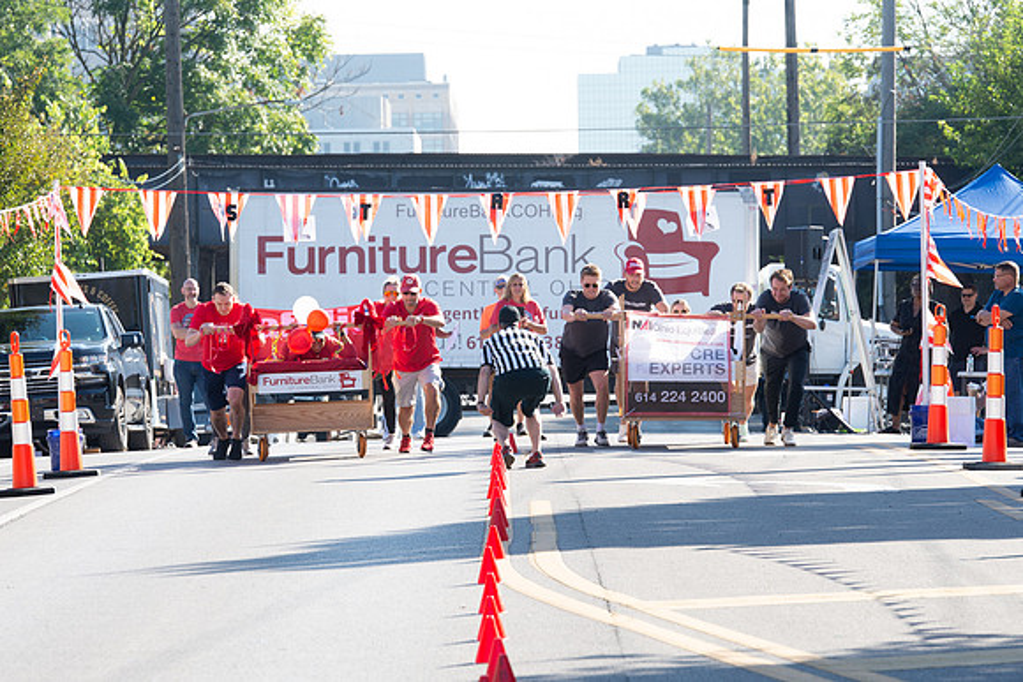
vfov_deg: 7.0
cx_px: 480
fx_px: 5576
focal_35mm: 196
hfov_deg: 10.5
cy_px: 355
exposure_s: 1/200
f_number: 7.1
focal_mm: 155
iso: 200
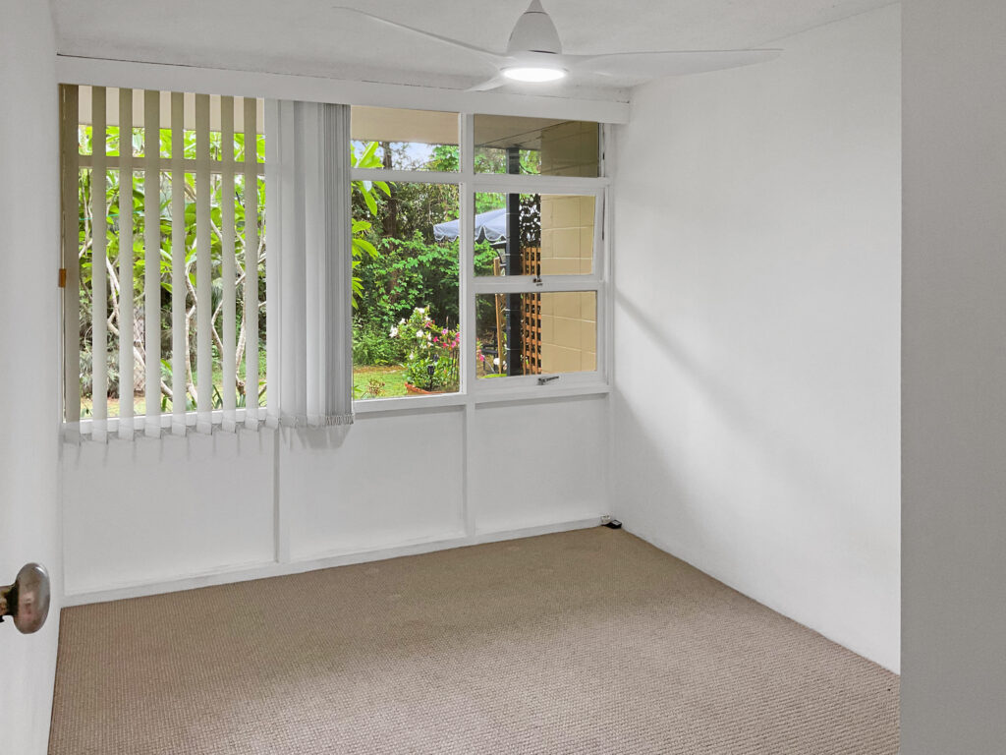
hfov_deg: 61.7
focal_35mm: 29
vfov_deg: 48.2
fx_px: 843
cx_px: 503
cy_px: 378
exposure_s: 1/60
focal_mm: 3
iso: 64
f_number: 1.8
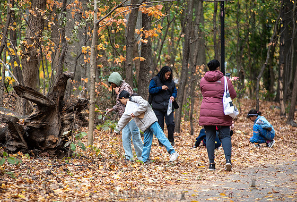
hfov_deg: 9.2
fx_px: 1850
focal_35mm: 223
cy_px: 109
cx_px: 136
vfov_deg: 6.2
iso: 160
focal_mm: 200
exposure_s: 1/125
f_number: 4
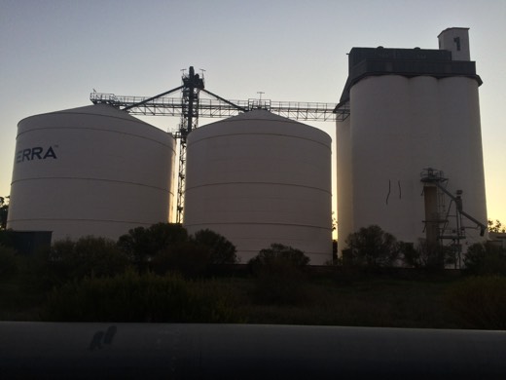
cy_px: 190
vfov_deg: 48.2
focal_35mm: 29
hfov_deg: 61.7
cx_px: 253
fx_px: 424
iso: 50
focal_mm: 4.15
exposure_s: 1/120
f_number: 2.2
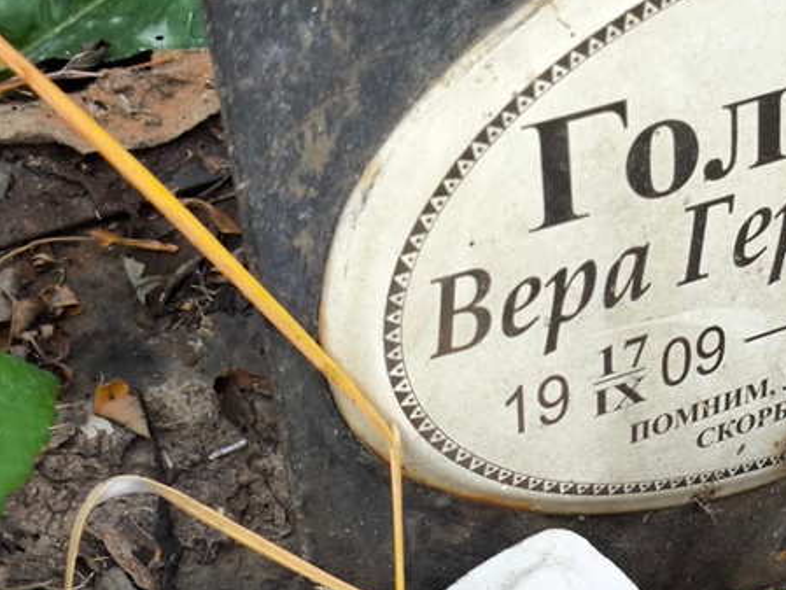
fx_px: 2021
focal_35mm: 89
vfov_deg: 16.6
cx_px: 696
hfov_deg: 21.5
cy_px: 224
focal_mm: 4.71
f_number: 1.7
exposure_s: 1/60
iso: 64
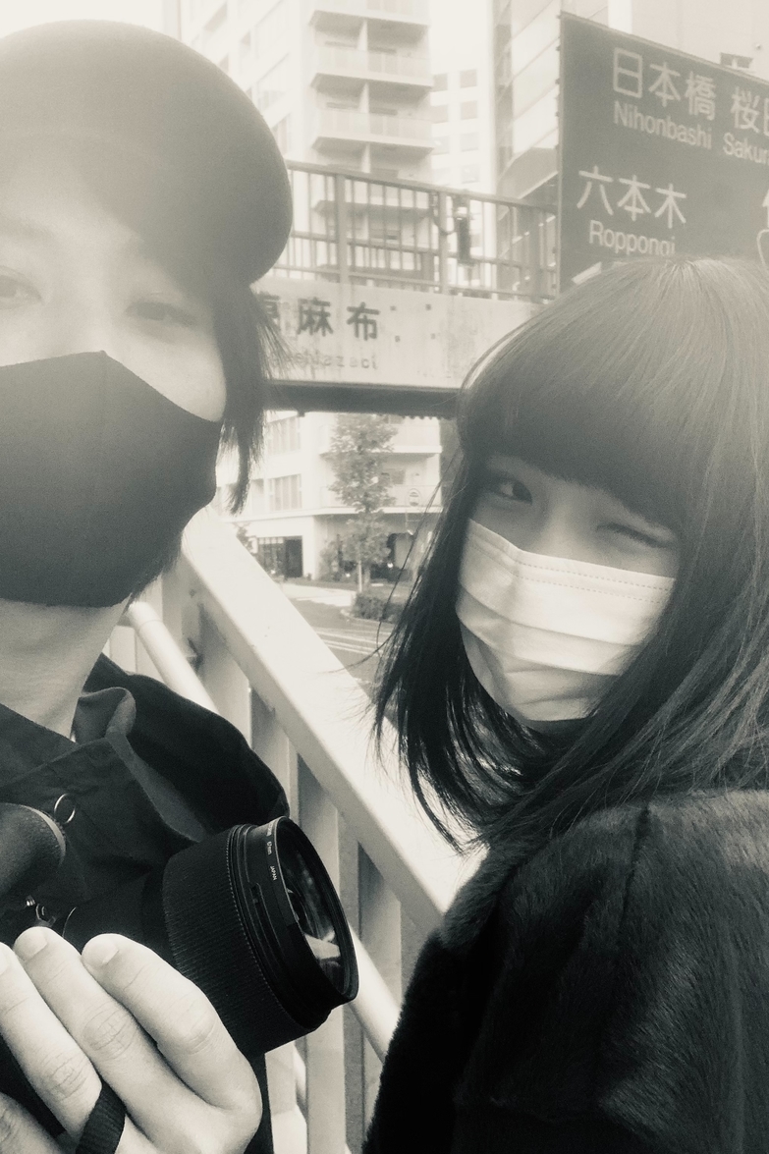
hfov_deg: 38.9
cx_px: 411
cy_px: 586
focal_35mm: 34
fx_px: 1090
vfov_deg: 55.8
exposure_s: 1/60
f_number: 2.2
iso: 100
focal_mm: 2.87
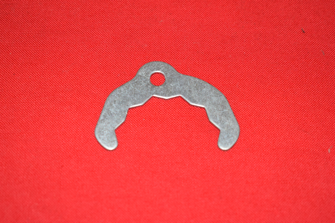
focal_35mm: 82
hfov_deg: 24.6
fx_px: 768
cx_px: 168
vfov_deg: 16.6
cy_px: 112
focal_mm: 55
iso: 1250
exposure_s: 1/200
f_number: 5.6
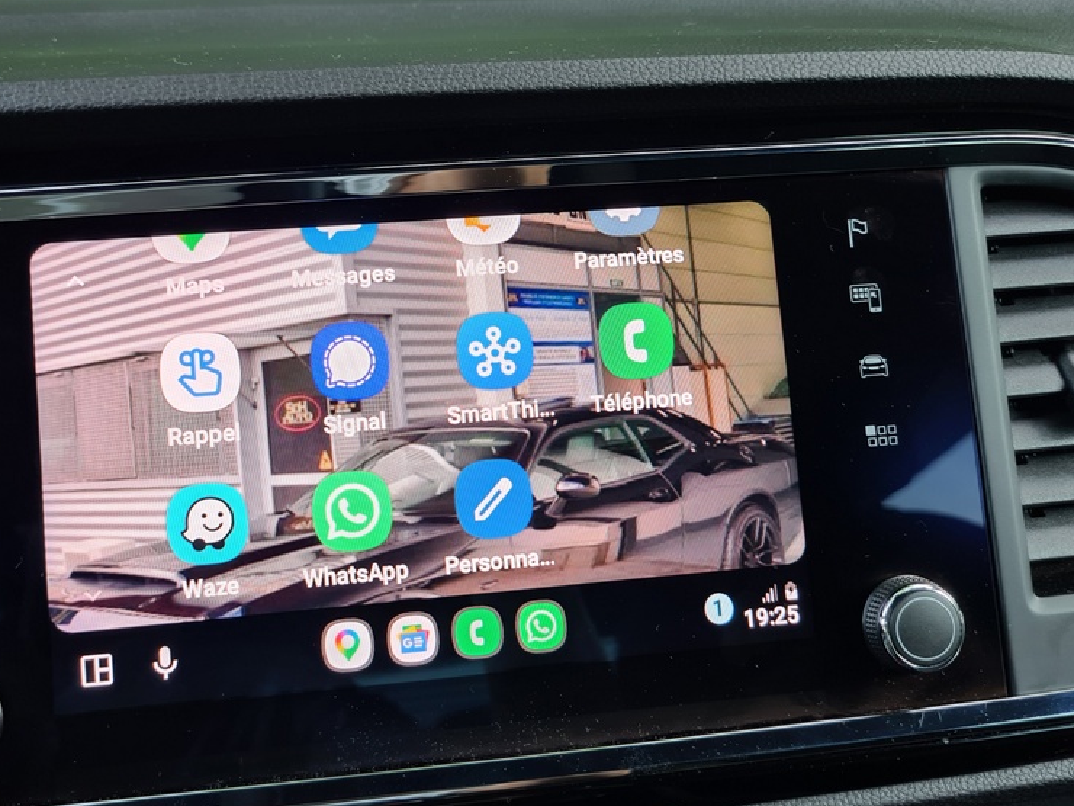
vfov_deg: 39.6
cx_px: 419
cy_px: 379
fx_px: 1117
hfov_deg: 51.0
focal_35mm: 36
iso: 50
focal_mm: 5.4
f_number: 1.8
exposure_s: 1/50
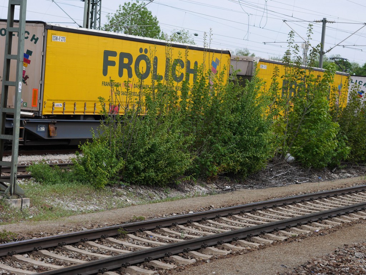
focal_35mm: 90
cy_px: 138
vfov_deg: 16.4
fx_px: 952
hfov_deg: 21.8
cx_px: 183
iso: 200
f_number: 4.5
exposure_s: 1/1000
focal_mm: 45
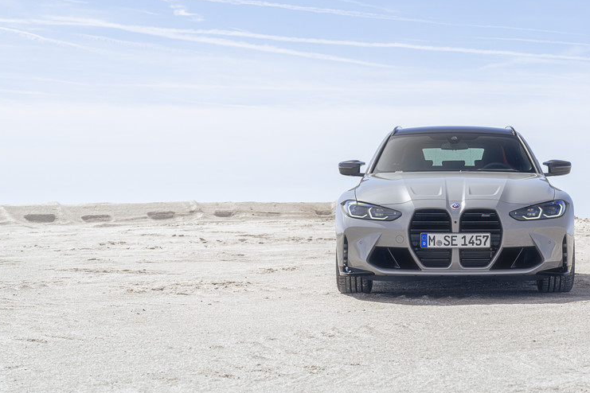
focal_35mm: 81
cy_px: 225
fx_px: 1327
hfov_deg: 24.7
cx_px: 459
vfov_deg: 16.8
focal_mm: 50
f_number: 5
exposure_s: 1/160
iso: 100
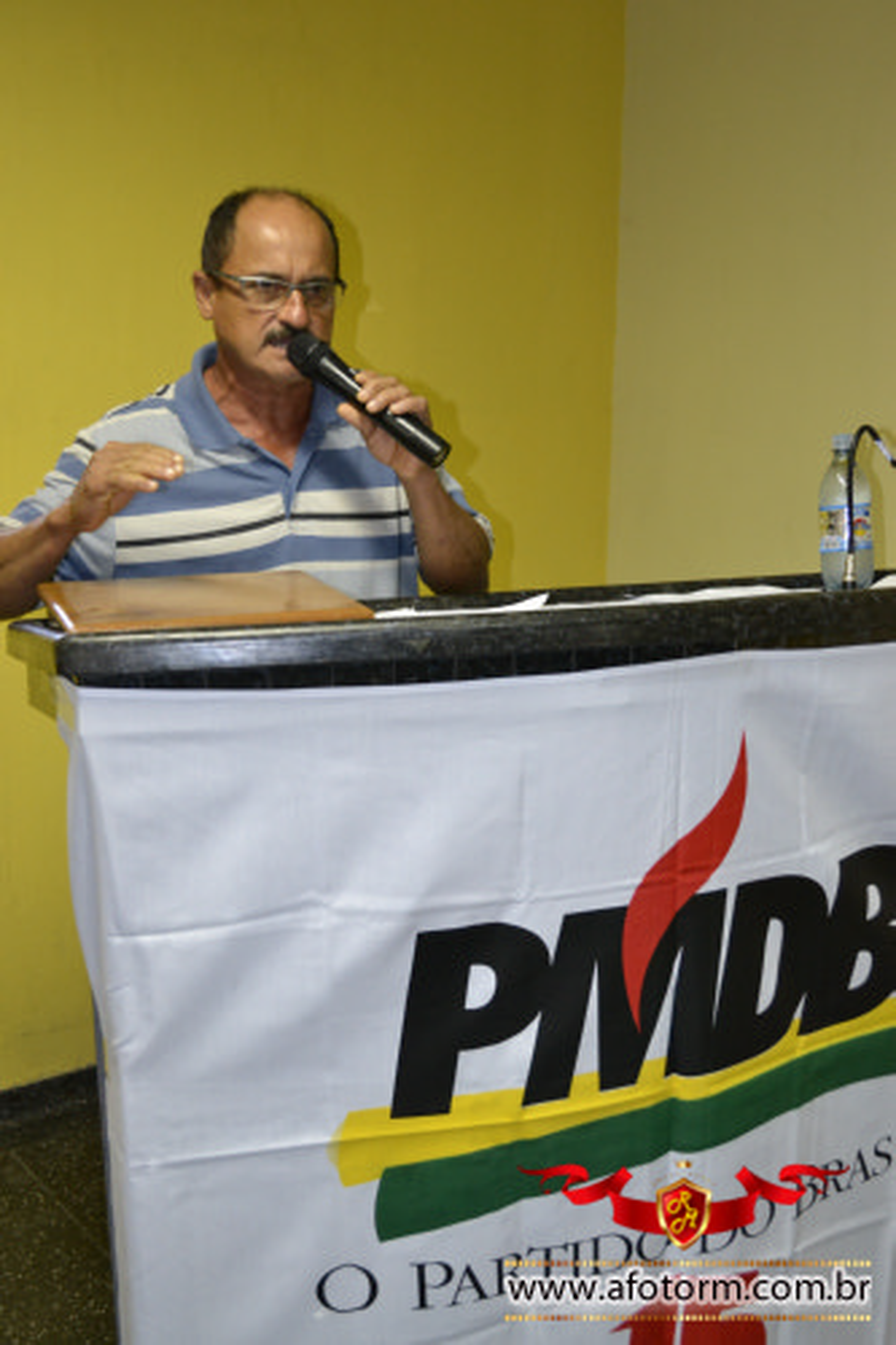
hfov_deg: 30.8
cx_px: 448
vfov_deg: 45.0
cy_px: 672
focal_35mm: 44
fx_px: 1625
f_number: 4.5
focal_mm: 29
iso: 2200
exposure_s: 1/60
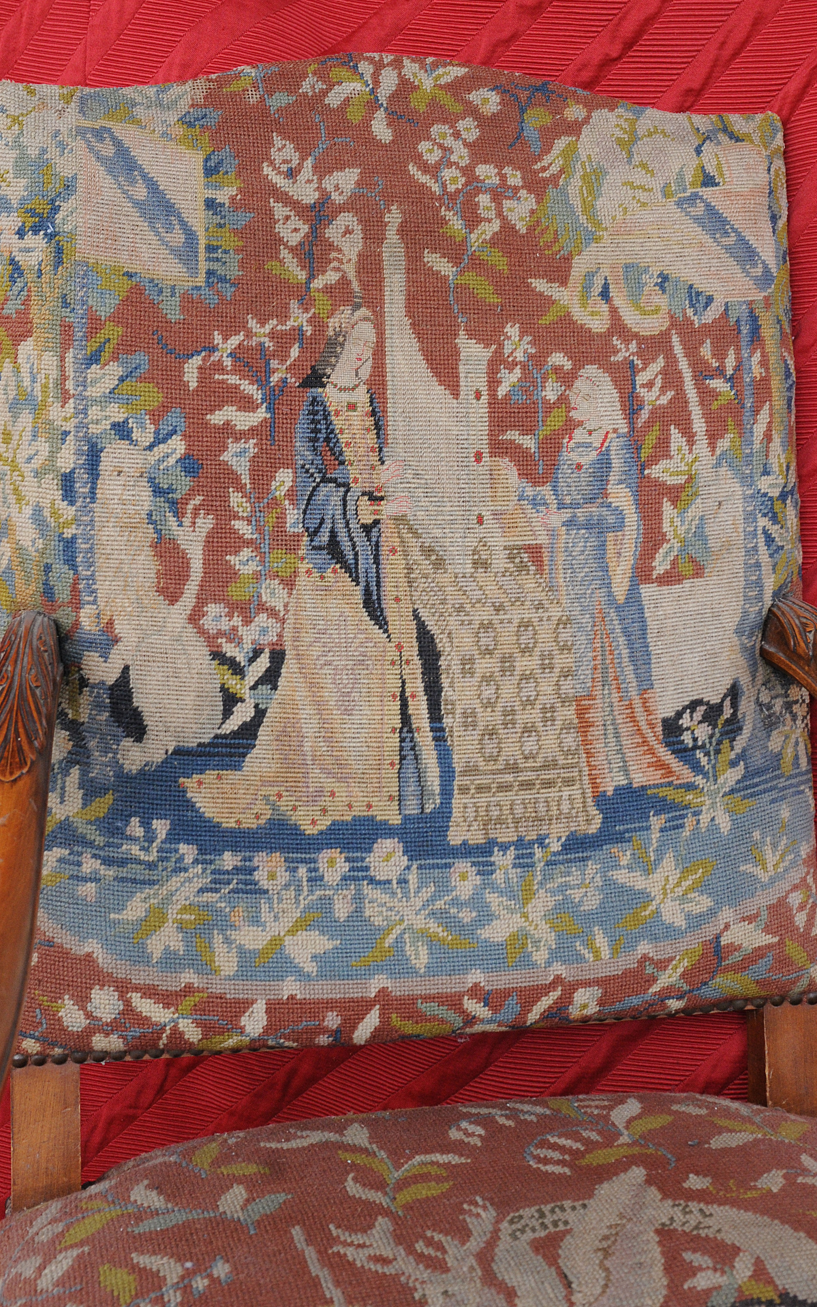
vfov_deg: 46.2
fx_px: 1532
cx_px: 403
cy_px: 656
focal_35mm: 43
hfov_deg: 29.9
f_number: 6.3
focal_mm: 28
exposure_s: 1/160
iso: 640
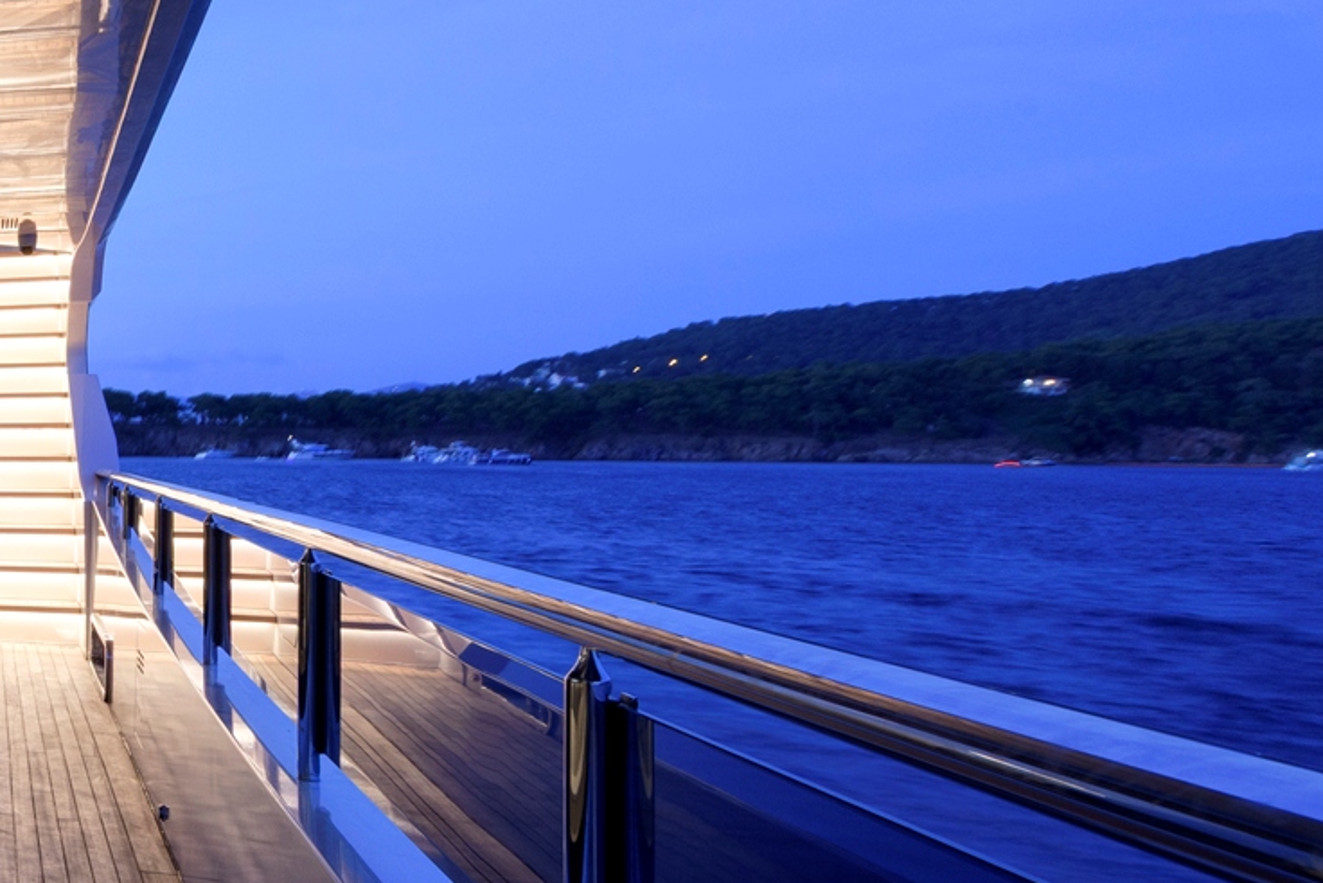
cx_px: -610
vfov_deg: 31.9
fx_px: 1544
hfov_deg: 29.8
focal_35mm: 42
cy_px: 450
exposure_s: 1.3
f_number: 11
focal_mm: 14
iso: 400
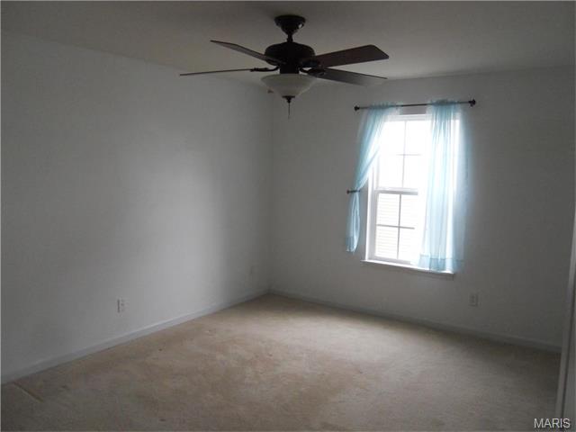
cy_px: 216
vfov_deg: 49.7
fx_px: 466
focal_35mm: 28
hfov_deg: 63.4
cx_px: 288
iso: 500
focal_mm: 5
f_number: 2.7
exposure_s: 1/125
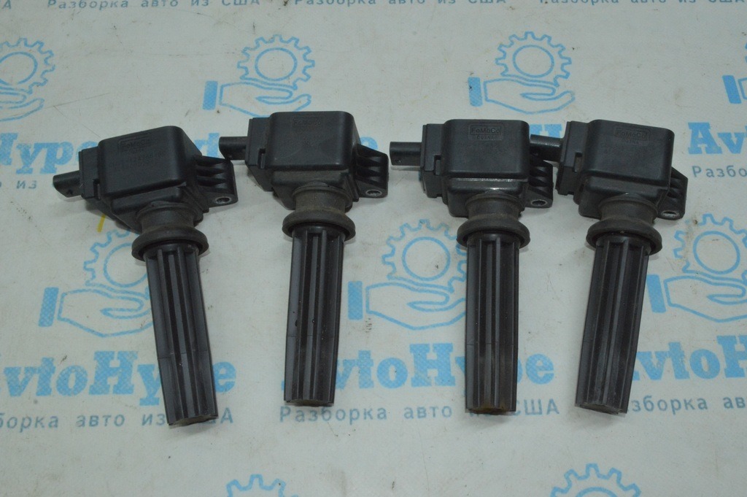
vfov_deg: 38.3
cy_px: 248
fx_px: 715
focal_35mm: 34
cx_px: 374
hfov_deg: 55.1
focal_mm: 23
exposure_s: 1/40
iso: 3200
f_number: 25
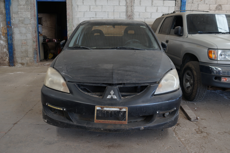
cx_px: 115
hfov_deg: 57.2
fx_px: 211
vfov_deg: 39.9
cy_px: 76
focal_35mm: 33
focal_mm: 22
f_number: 4.5
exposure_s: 1/80
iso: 200
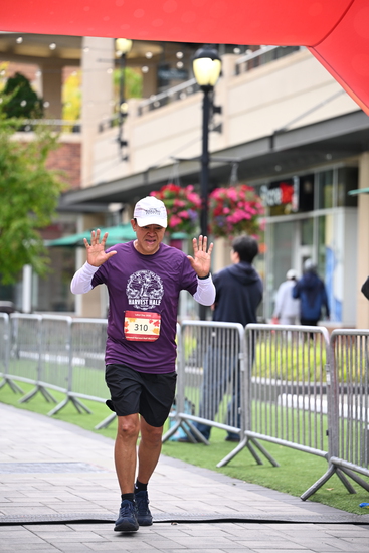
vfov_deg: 17.1
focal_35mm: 120
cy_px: 276
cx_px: 184
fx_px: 1844
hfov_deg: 11.4
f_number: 2.8
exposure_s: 1/1600
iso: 640
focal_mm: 120
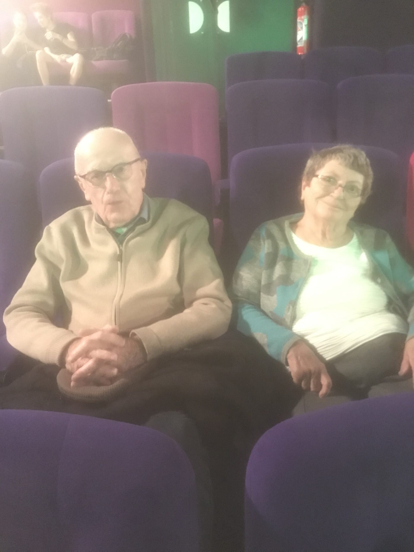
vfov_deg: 63.4
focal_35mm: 28
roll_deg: +2.5
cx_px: 207
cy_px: 276
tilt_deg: -20.3
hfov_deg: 49.7
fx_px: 446
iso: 250
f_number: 1.8
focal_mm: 3.99
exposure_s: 1/4
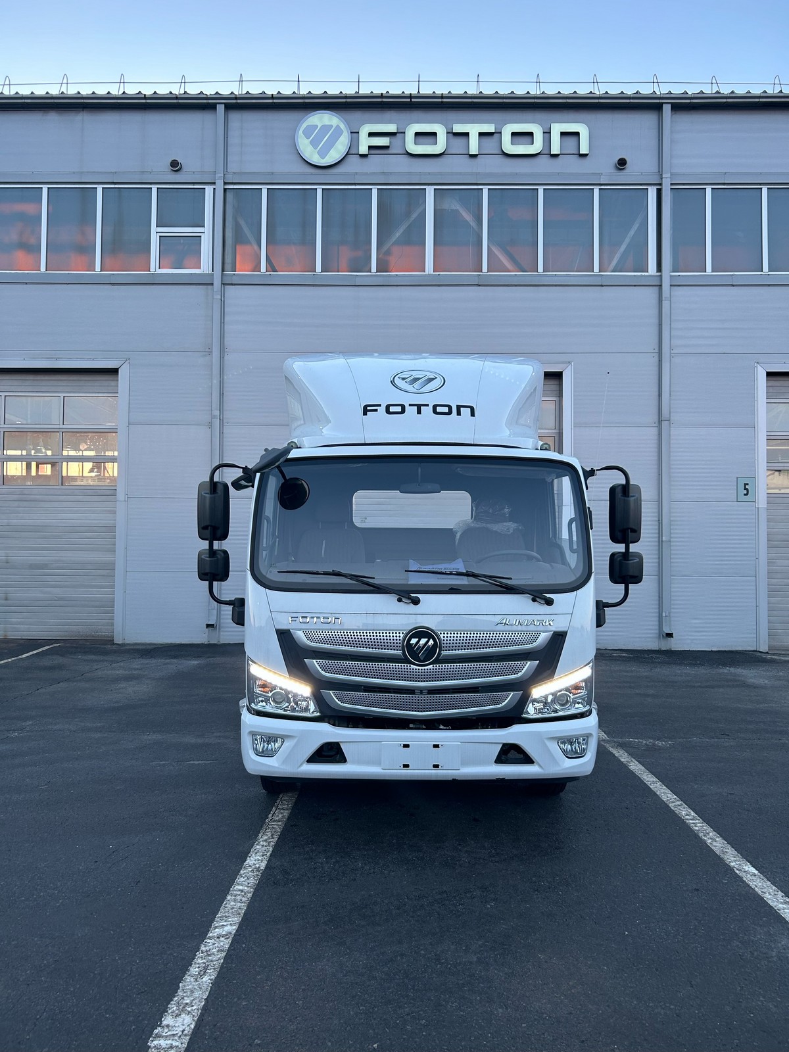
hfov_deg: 53.1
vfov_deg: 67.3
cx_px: 394
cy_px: 526
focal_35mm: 26
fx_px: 790
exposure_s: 1/100
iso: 64
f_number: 1.5
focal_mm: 5.7
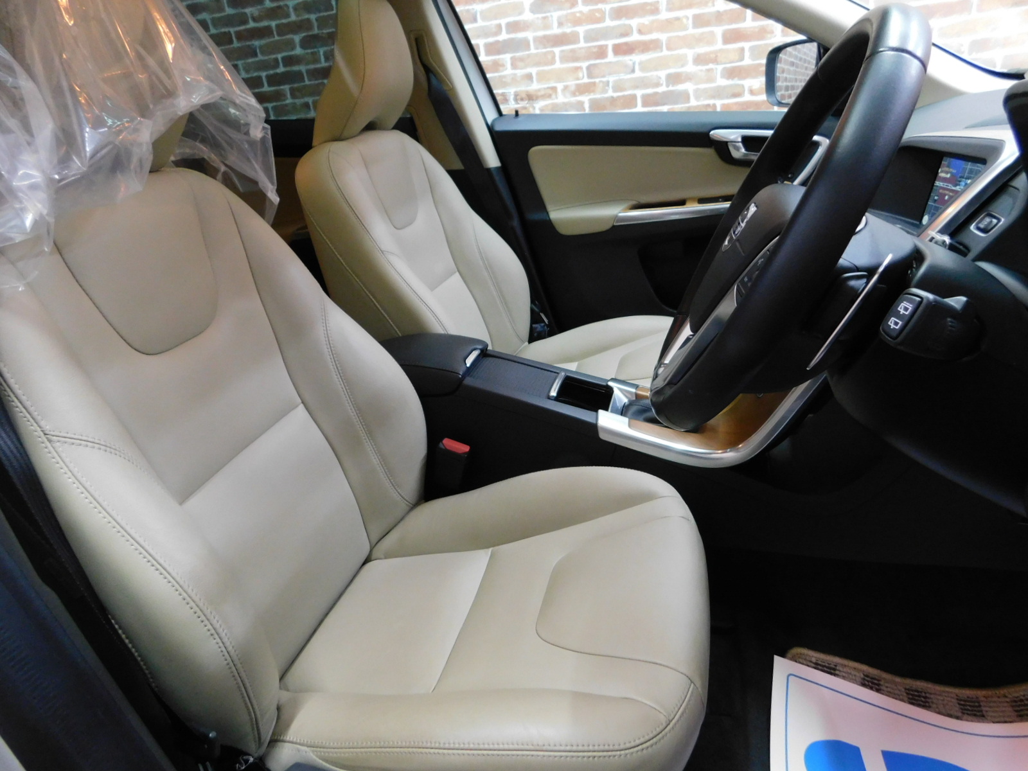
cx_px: 514
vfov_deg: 58.9
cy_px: 386
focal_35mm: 23
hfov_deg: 73.9
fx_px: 683
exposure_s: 1/20
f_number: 3
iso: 400
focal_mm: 4
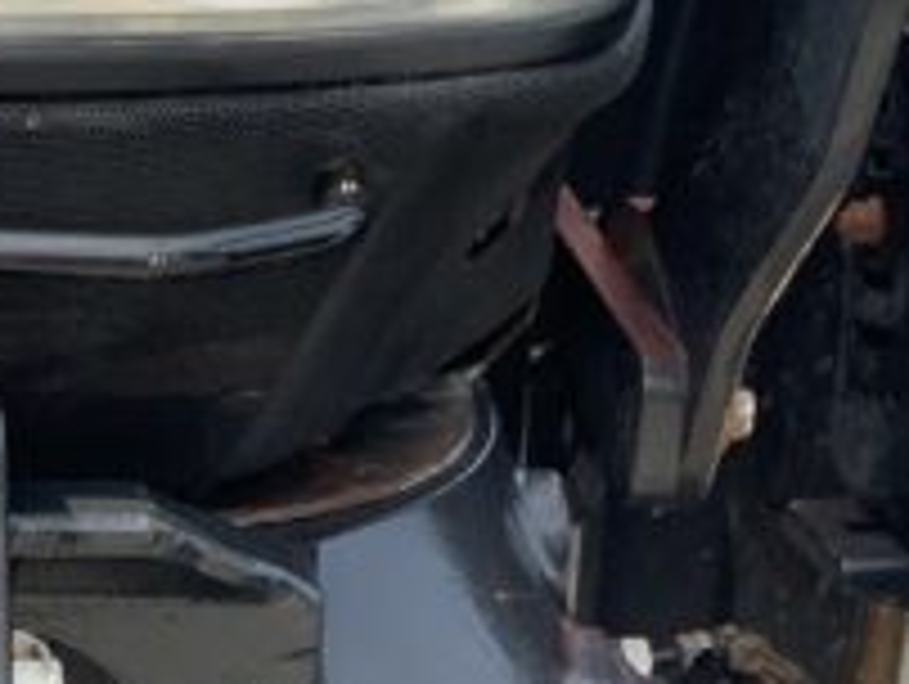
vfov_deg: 9.8
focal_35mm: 147
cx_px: -68
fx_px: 3865
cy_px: 1004
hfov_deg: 13.2
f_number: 1.8
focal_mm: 3
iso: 16
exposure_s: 1/173
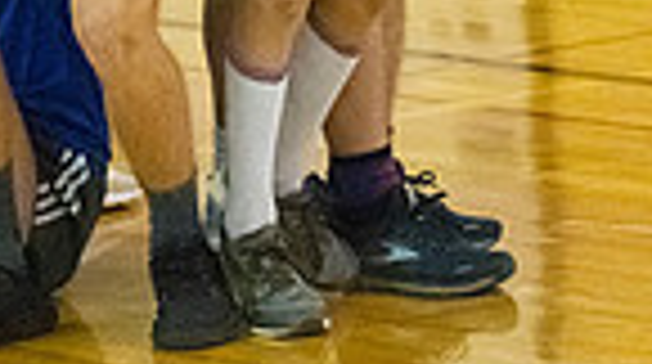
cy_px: -267
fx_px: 7387
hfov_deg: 5.1
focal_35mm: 428
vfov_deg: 2.8
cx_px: 306
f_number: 4.5
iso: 6400
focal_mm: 102
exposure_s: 1/640
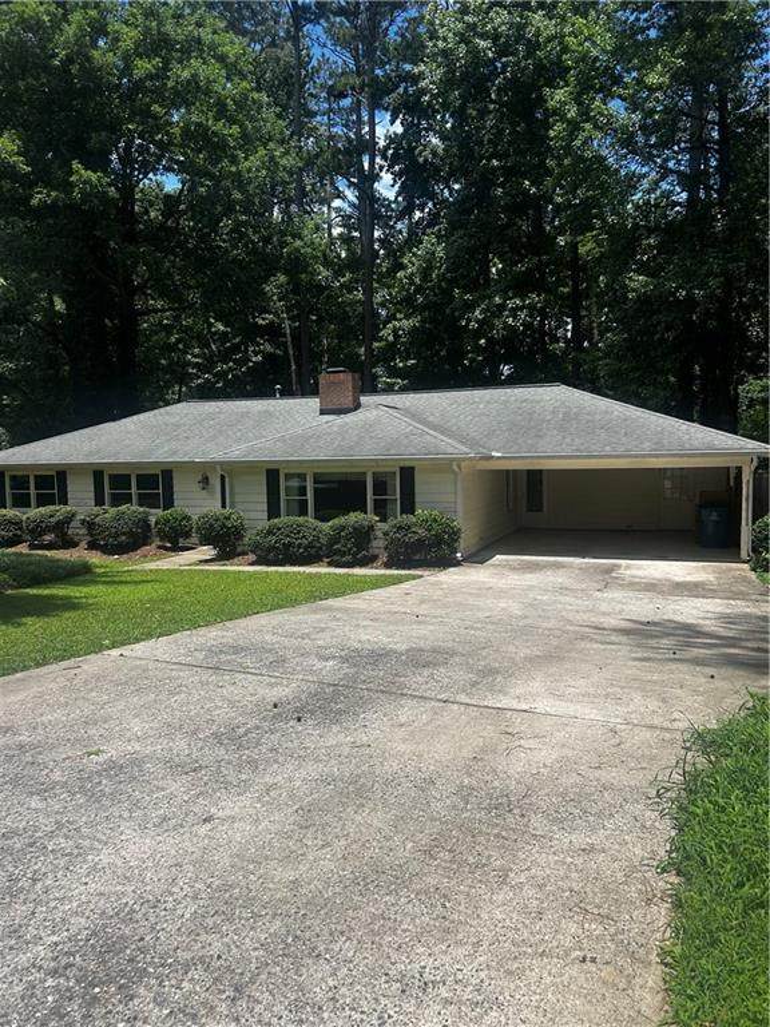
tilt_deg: -2.5
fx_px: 771
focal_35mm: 26
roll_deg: +1.4
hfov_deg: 53.1
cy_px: 514
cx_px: 385
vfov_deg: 67.3
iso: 50
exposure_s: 1/3968
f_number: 1.5
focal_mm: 5.7
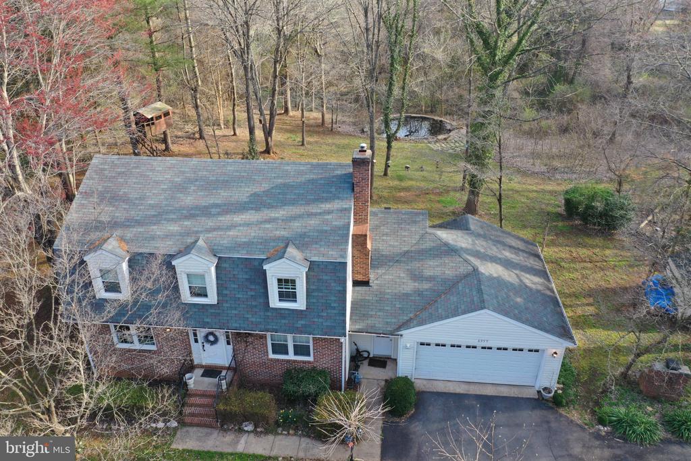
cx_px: 346
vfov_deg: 46.4
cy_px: 230
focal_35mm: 28
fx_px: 537
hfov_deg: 65.5
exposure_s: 1/100
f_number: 4
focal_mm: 10.26
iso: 100
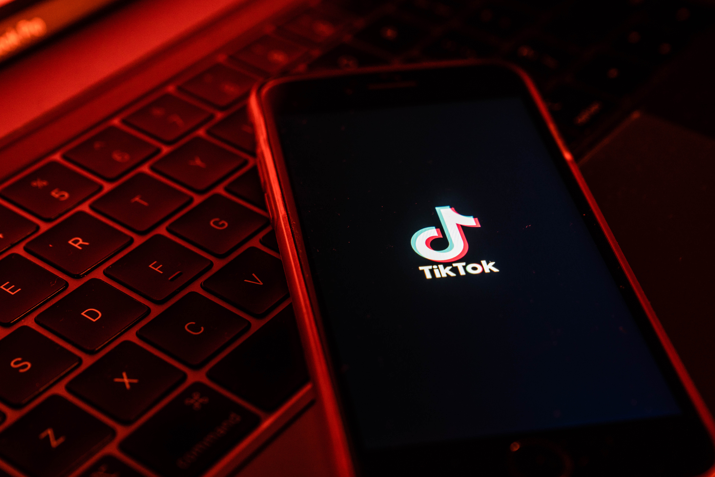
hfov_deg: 28.8
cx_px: 358
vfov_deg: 19.5
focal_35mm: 70
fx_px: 1390
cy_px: 238
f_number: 6.3
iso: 400
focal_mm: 70
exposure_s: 1/10
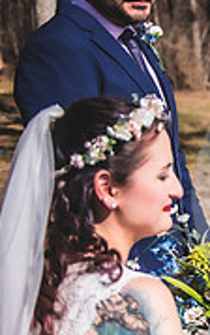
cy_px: 218
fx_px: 1025
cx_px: 489
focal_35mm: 112
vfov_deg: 18.6
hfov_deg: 10.3
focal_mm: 34
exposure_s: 1/2500
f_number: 2.8
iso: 100
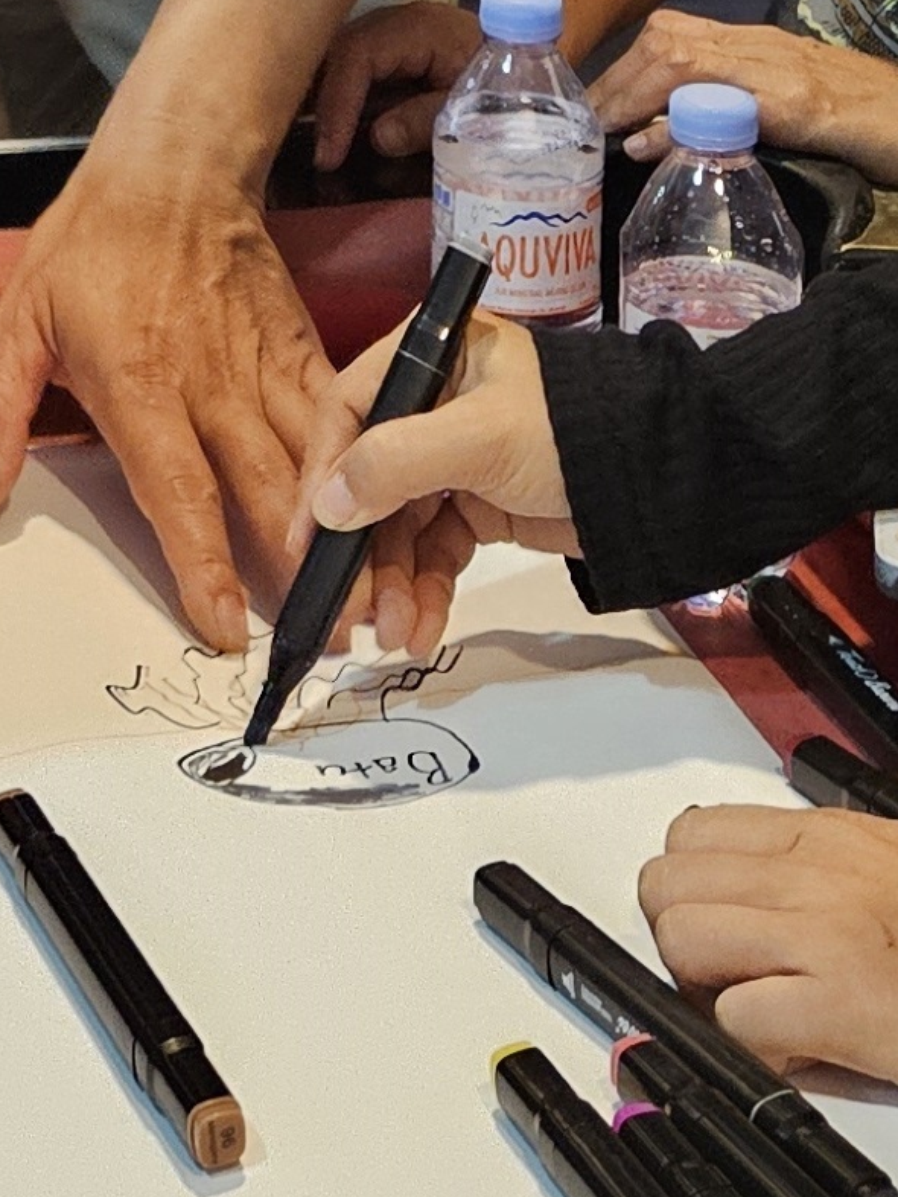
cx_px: 116
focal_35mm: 117
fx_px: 4045
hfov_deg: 12.6
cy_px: -1232
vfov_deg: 14.0
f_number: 1.8
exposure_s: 1/33.3
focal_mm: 5.4
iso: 640
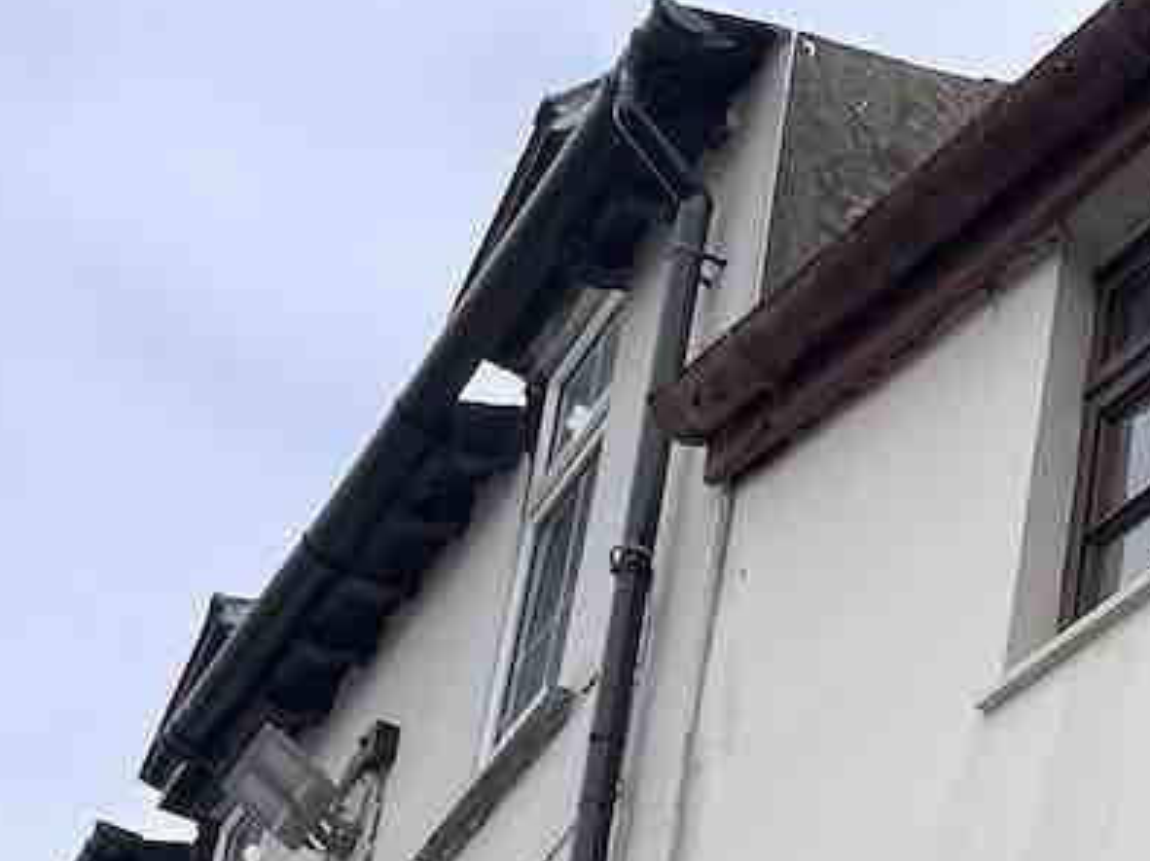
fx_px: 3287
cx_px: 1959
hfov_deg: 17.0
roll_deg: +2.5
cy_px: 1557
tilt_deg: +24.6
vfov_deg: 13.4
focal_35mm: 99
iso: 32
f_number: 1.6
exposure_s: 1/1383
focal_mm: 4.2
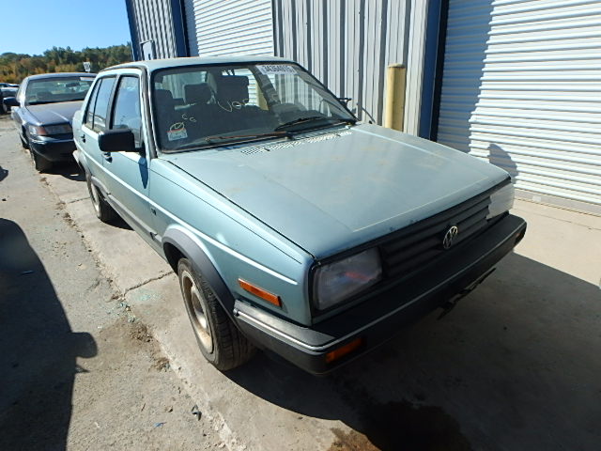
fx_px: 365
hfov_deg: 79.0
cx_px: 300
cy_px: 226
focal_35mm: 21
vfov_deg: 63.4
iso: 125
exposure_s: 1/500
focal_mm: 3.7
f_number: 6
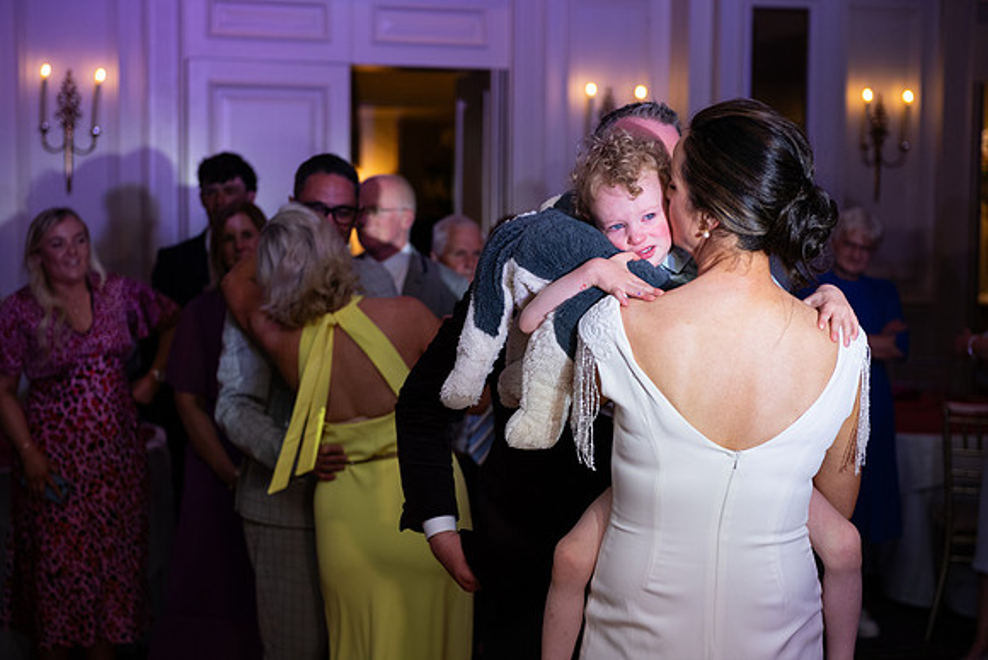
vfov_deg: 20.6
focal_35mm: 66
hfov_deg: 30.5
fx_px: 1812
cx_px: 494
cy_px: 330
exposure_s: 1/160
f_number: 3.5
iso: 640
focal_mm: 66
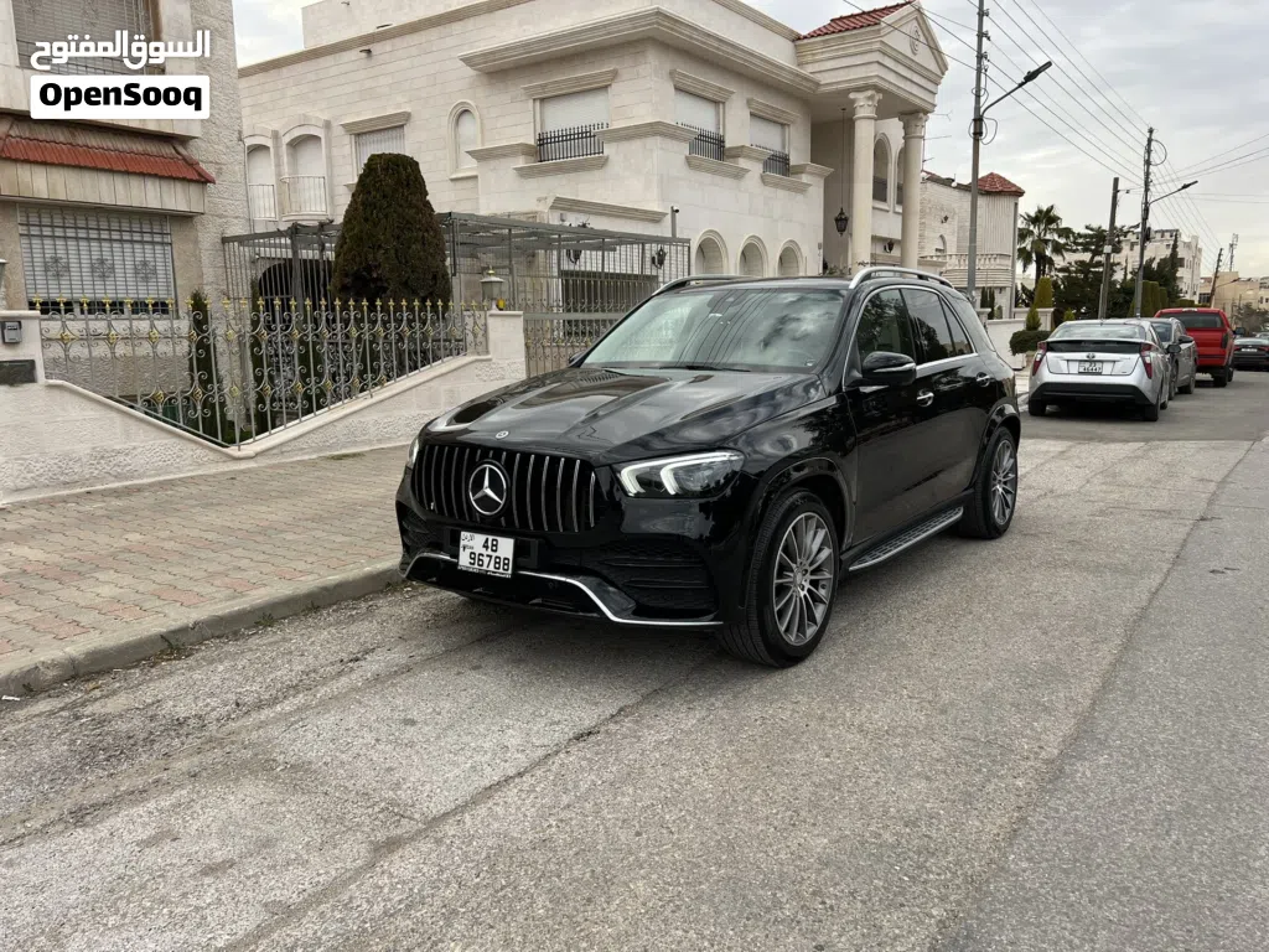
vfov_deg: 53.1
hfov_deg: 67.3
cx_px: 634
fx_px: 953
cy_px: 476
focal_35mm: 26
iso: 50
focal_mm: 5.7
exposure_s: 1/632
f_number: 1.5
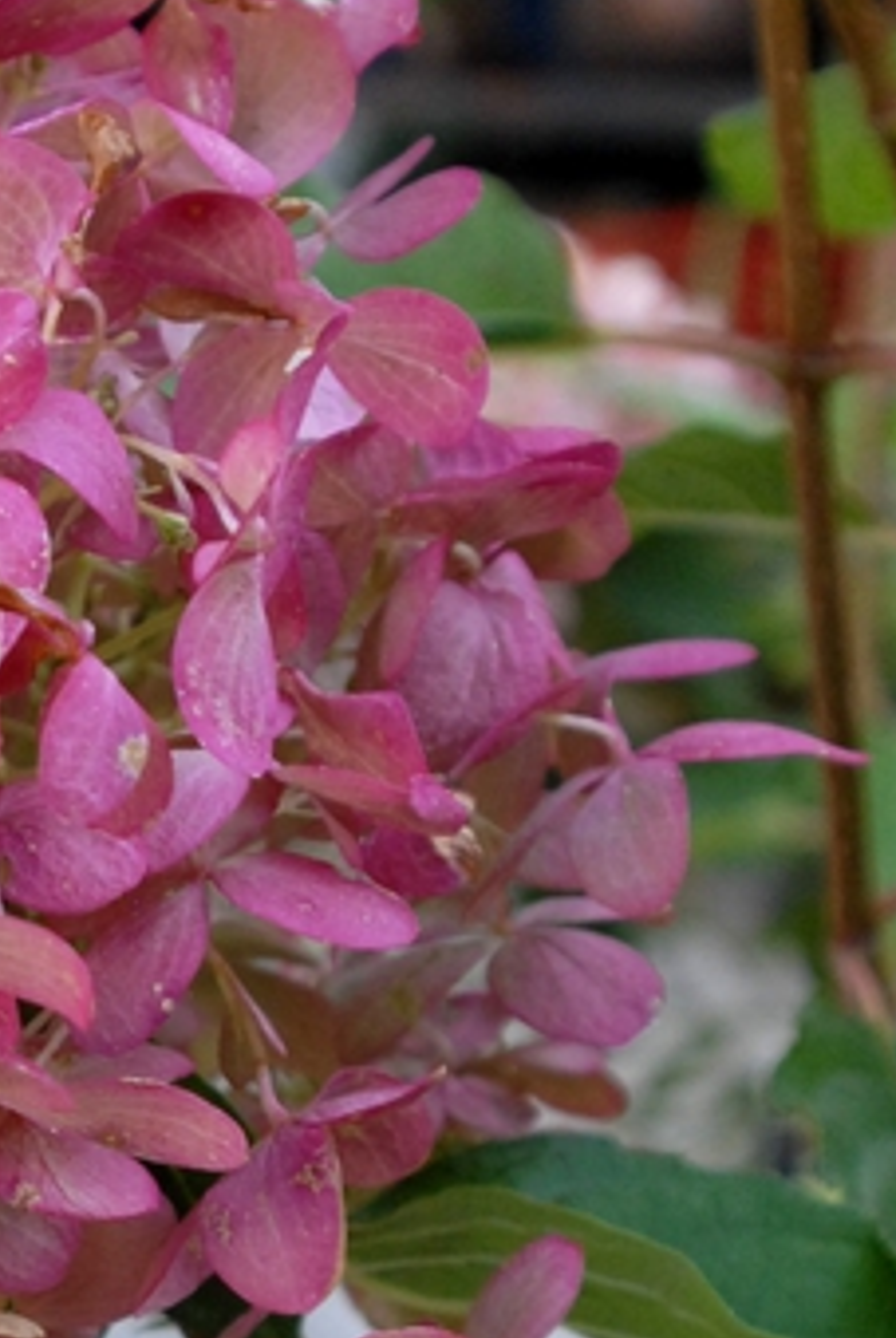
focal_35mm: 127
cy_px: 1006
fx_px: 4727
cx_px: -69
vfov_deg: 16.0
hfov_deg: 10.7
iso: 400
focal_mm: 28
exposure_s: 1/125
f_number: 5.6
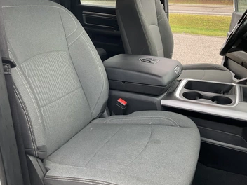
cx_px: 112
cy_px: 81
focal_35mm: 33
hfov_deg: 55.3
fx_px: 235
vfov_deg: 42.9
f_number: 1.8
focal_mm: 3
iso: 100
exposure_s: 1/60
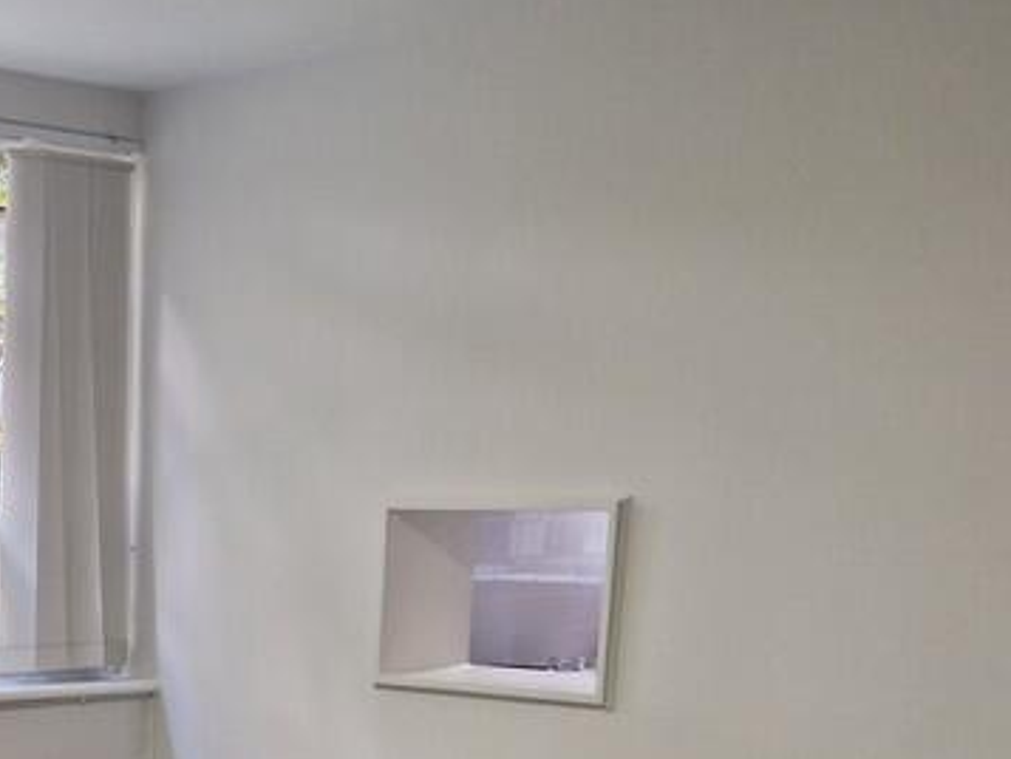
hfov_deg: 27.2
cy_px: 884
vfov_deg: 20.9
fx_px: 1928
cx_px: -74
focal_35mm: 66
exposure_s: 1/100
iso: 200
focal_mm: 5.4
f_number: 1.8
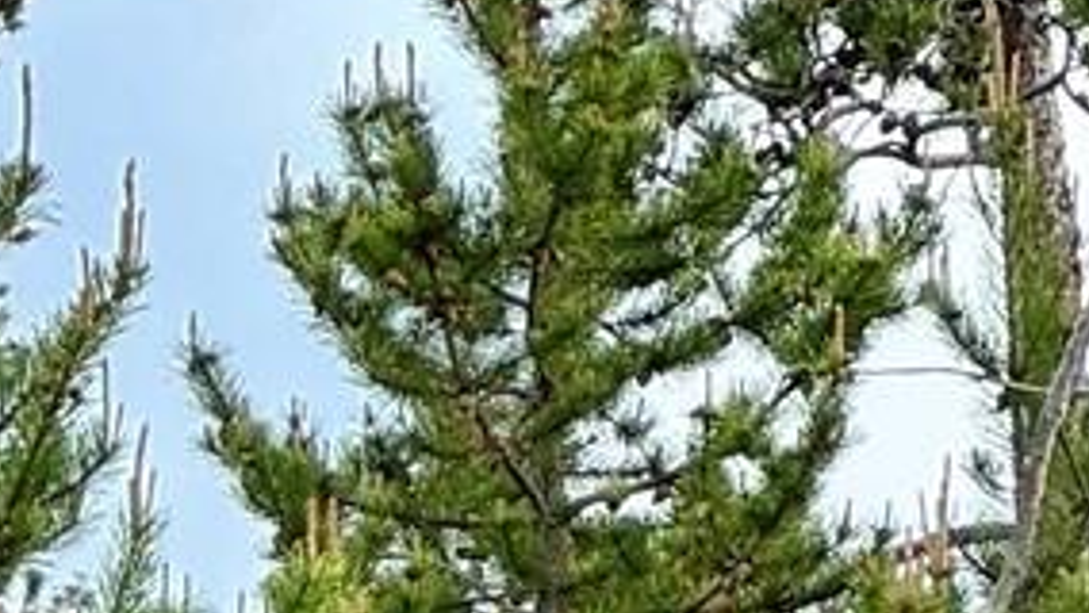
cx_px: -1963
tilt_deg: +3.8
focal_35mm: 472
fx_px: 13635
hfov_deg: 4.4
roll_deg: +1.4
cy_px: 2057
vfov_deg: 2.5
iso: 25
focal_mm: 9
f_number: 2.8
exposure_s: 1/226
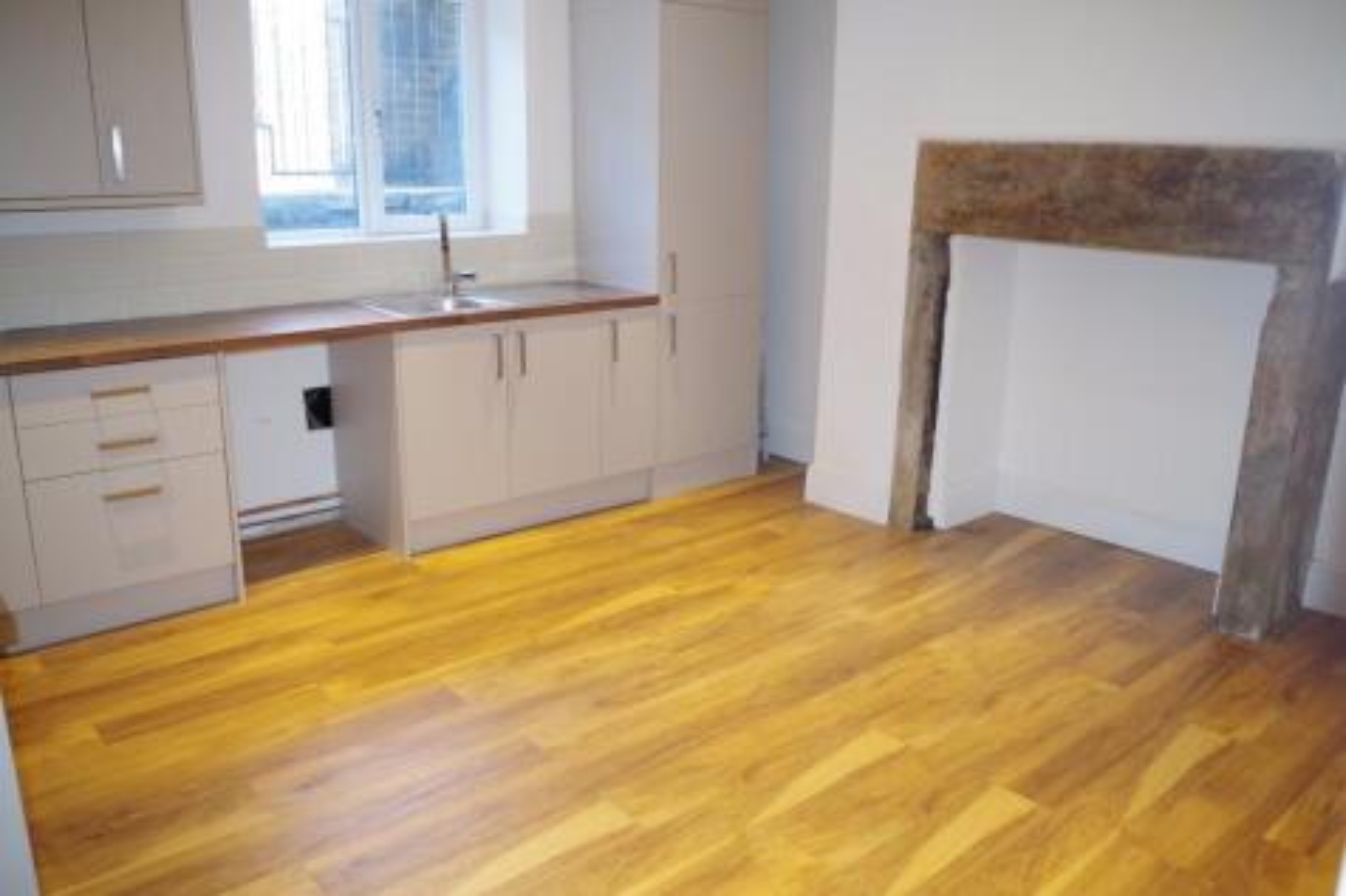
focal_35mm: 27
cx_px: 673
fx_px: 1009
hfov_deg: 67.4
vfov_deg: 47.9
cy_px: 448
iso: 400
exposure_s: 1/20
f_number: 3.5
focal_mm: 18
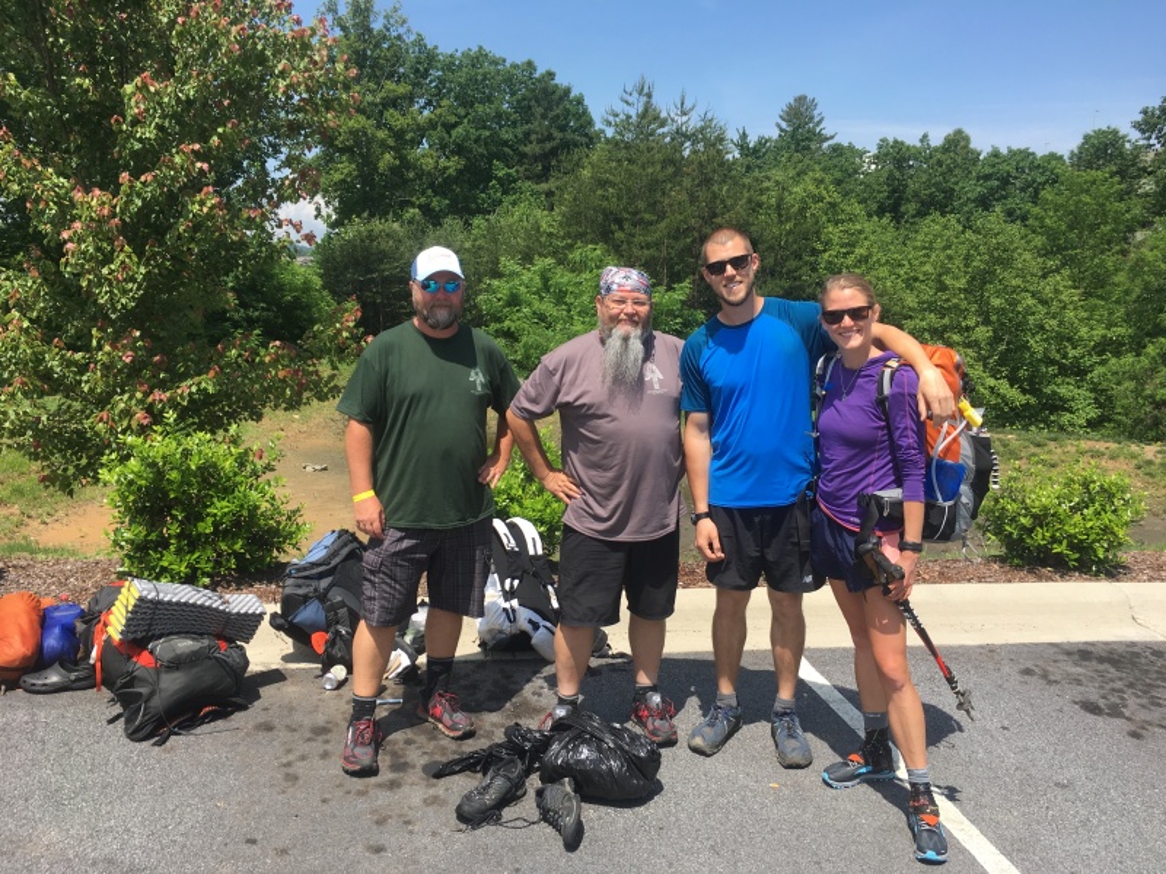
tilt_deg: -9.0
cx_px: 583
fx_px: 977
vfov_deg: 48.2
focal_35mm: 29
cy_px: 437
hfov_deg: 61.7
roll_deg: +0.7
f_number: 2.2
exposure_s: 1/1026
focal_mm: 4.15
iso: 25
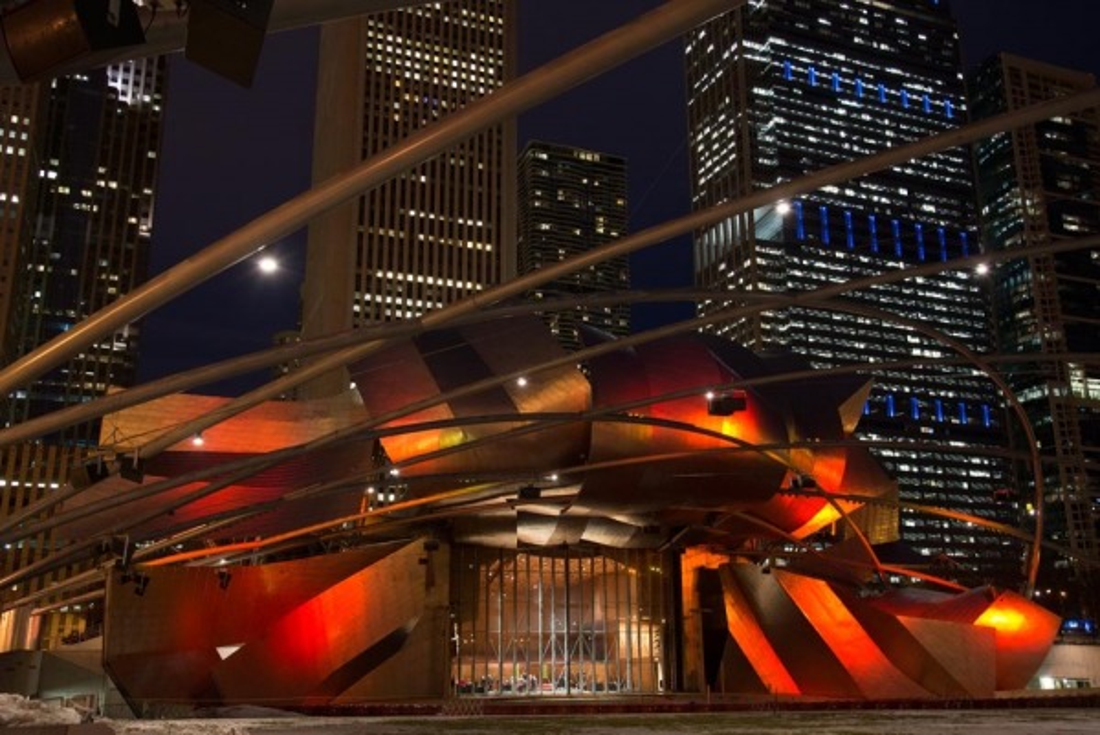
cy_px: 368
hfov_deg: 58.7
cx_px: 550
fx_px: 978
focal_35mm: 32
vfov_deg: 41.2
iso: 2000
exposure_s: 1/6
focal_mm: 32
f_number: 6.3
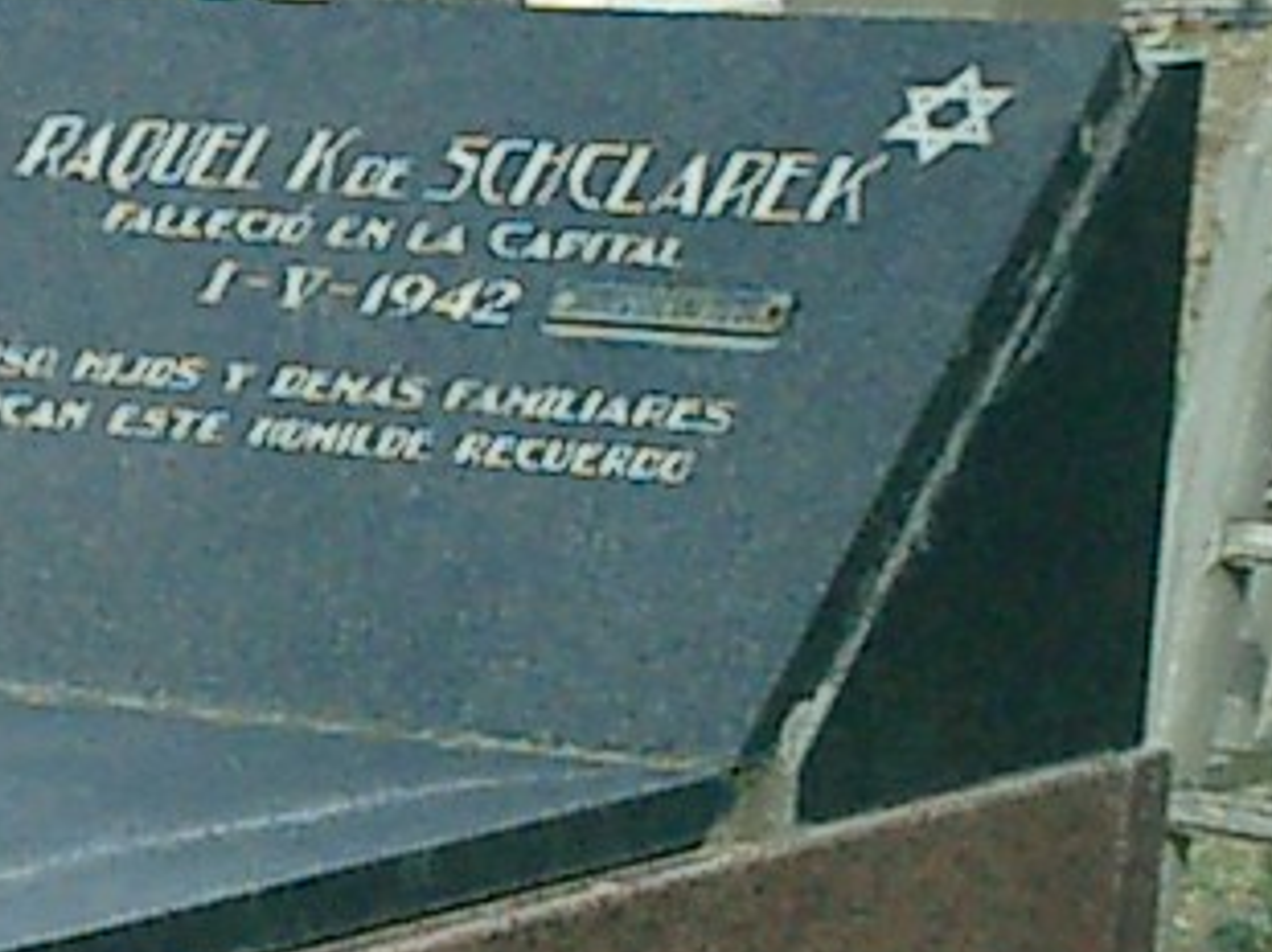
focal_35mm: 186
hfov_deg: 9.6
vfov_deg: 7.7
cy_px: 1826
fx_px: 6829
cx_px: -1596
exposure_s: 1/640
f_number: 3.2
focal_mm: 7.5
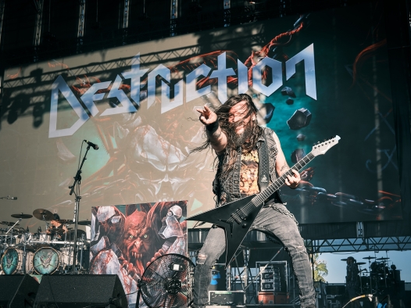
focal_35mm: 45
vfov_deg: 32.2
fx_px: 534
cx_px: 196
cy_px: 153
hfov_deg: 42.1
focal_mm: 27
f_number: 8
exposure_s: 1/125
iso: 125
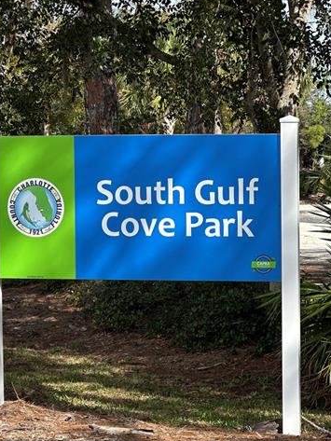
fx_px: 1593
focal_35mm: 125
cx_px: 102
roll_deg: +0.5
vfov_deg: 15.7
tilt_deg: -3.2
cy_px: 272
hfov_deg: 11.8
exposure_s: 1/428
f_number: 2.8
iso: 32
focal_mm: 9
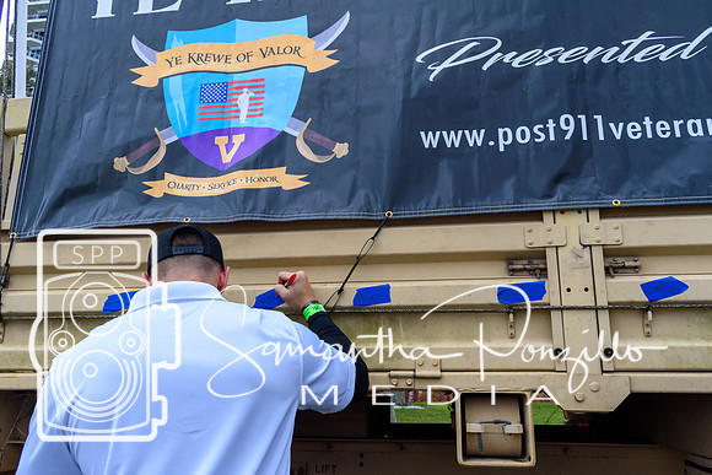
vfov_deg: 46.3
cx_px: 356
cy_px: 238
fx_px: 555
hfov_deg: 65.3
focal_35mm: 28
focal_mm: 18
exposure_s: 1/320
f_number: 9
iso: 200
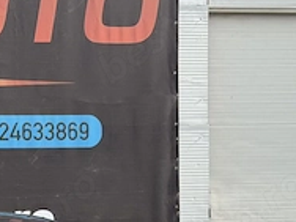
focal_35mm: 153
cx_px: -91
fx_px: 1308
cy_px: 268
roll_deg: +1.1
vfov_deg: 9.6
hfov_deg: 12.5
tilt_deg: -1.2
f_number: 1.78
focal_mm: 6.76
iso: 80
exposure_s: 1/2415
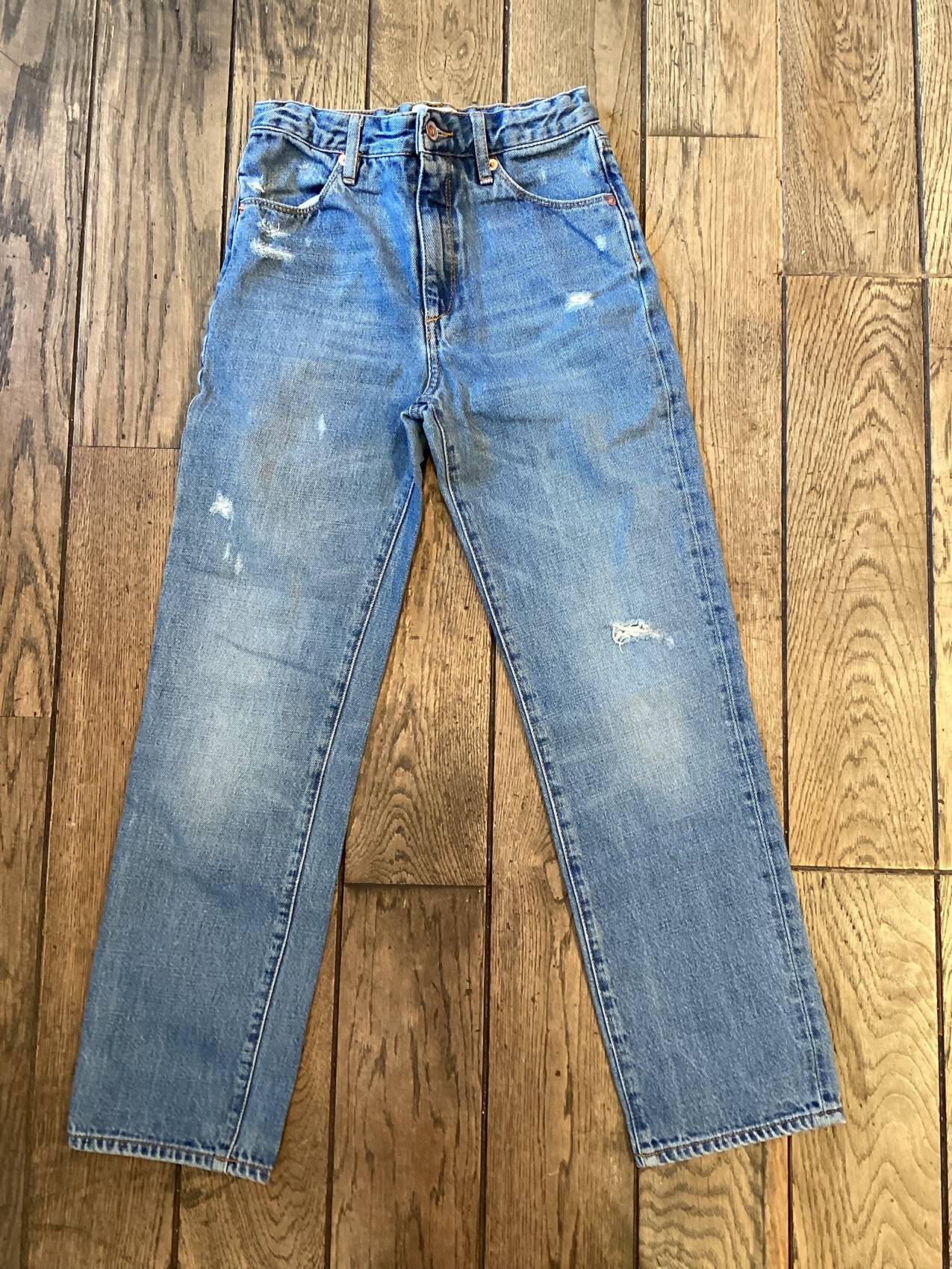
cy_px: 634
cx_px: 476
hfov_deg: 45.4
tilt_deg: -84.0
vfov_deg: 58.4
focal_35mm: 31
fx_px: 1137
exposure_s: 1/50
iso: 125
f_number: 2.4
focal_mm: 3.3
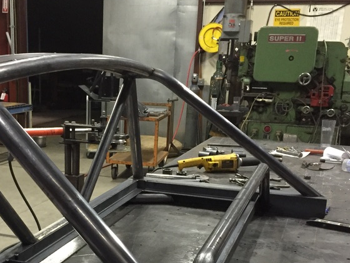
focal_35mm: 53
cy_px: 222
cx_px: 115
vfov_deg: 26.8
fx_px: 536
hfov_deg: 35.8
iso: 250
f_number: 2.2
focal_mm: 4.15
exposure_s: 1/20
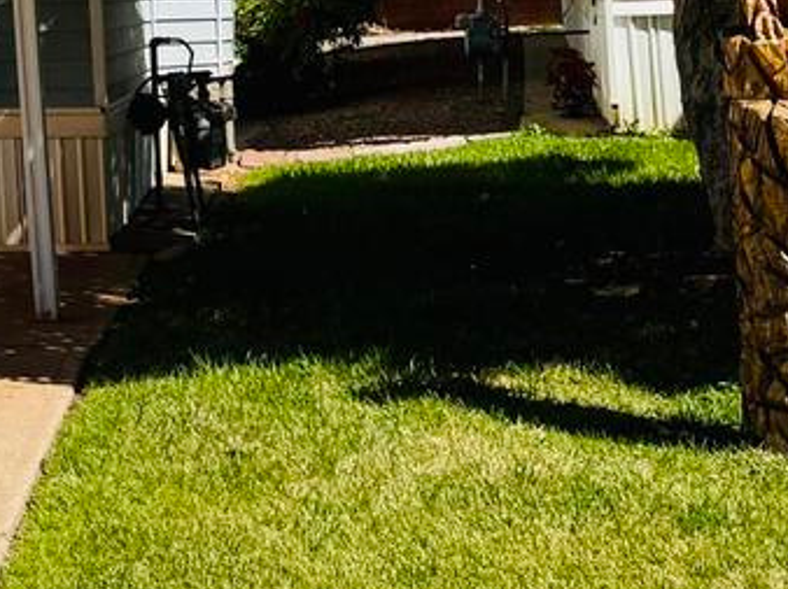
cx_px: -512
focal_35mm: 97
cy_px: -47
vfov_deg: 14.9
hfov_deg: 17.4
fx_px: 2207
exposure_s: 1/6410
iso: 80
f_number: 1.78
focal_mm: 6.76
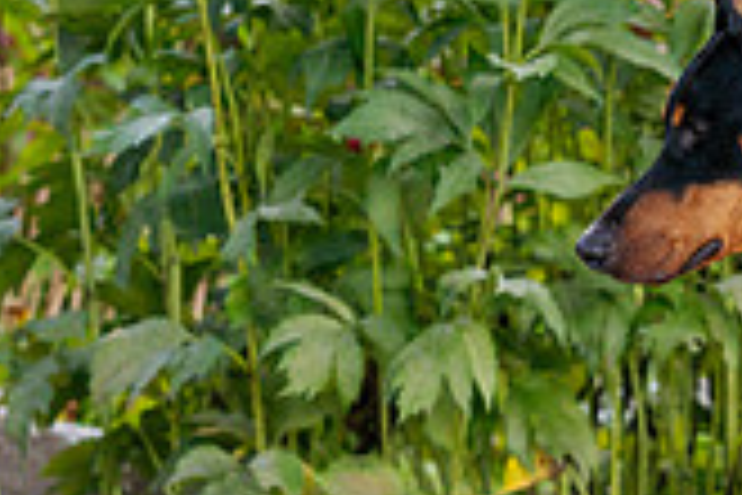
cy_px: 385
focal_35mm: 384
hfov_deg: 5.4
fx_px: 7914
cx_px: 814
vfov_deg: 3.6
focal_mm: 109
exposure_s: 1/640
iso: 320
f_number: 4
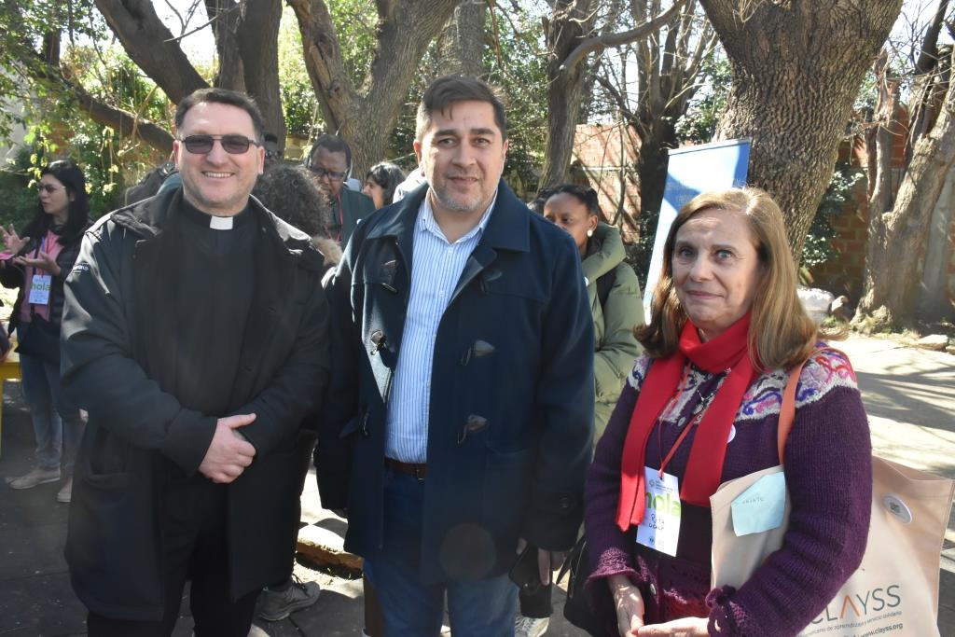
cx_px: 478
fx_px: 875
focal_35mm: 33
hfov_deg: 57.2
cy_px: 318
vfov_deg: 40.0
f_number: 9
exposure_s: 1/320
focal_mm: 22
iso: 1600
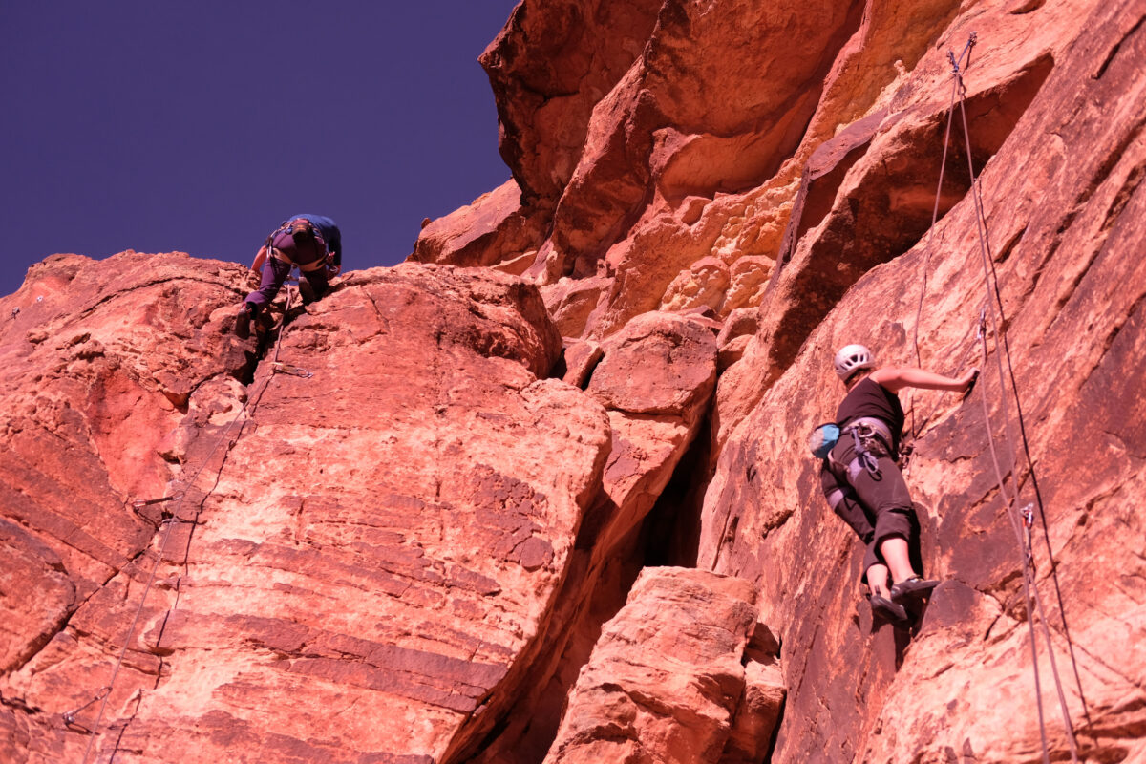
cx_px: 573
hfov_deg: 37.5
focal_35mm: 53
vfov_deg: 25.5
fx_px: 1687
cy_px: 382
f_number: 2.8
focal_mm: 35
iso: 320
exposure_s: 1/6400
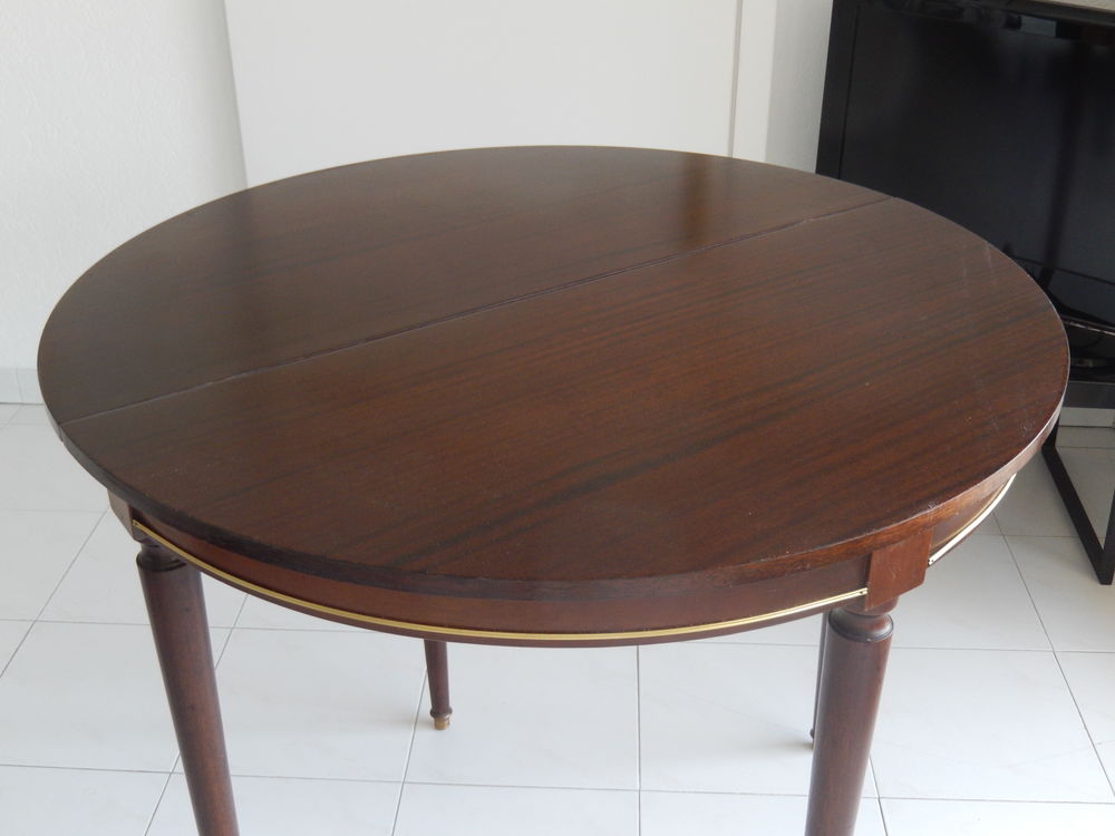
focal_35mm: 41
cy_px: 418
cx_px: 558
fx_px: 1321
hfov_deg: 45.8
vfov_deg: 35.1
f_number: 4.2
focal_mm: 7.3
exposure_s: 1/30
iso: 280
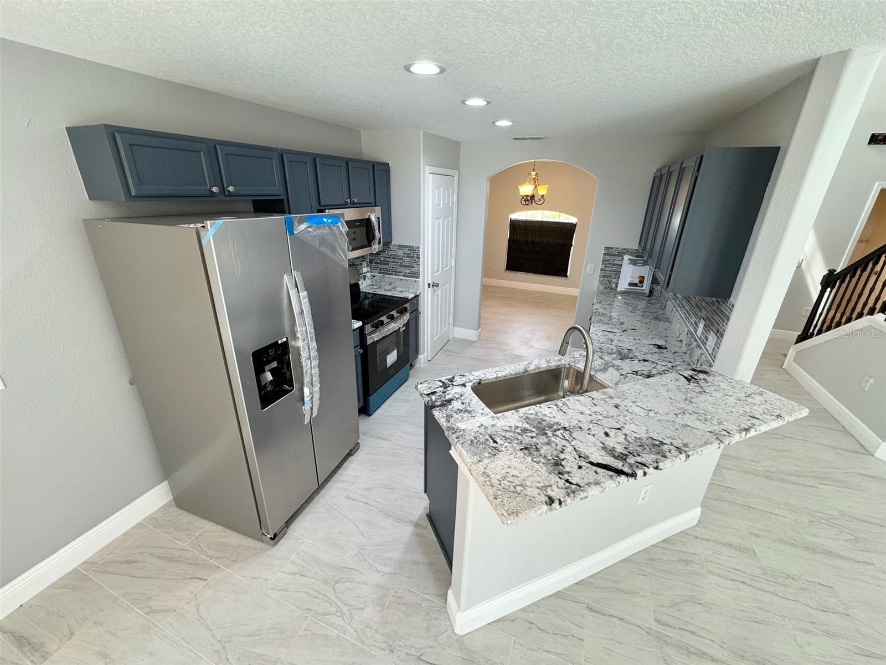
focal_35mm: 14
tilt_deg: -22.1
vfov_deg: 85.7
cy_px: 332
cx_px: 443
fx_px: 358
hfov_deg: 102.1
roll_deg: -1.1
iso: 200
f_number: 2.2
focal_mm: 2.22
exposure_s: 1/120
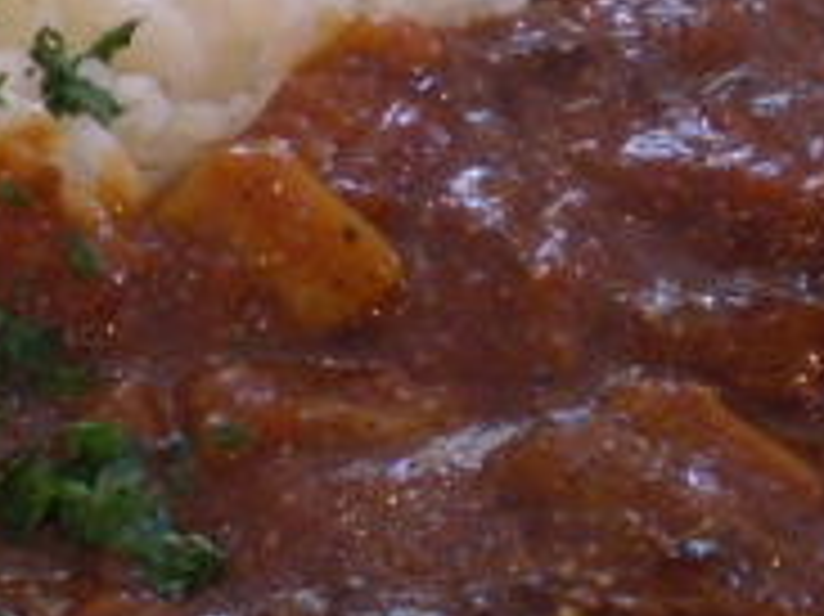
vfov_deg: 11.1
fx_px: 3164
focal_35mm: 133
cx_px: 374
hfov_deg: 14.8
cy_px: 63
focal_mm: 6.3
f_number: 3.1
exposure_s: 1/15
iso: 200
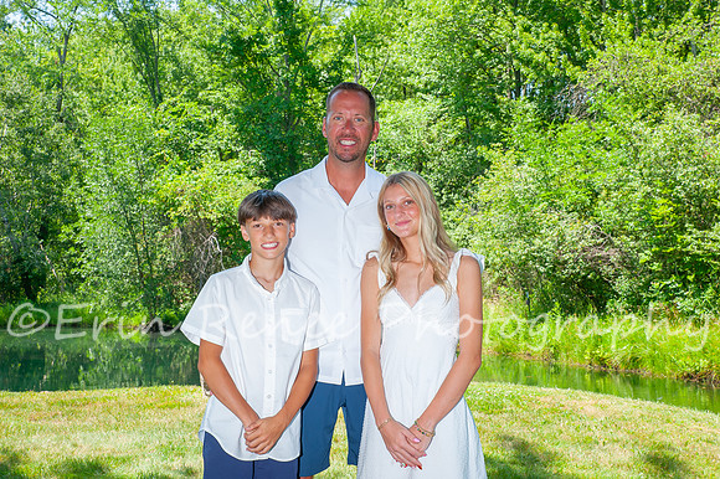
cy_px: 240
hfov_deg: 36.3
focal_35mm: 55
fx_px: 1099
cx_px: 360
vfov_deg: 24.6
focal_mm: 55
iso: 500
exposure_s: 1/125
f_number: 16
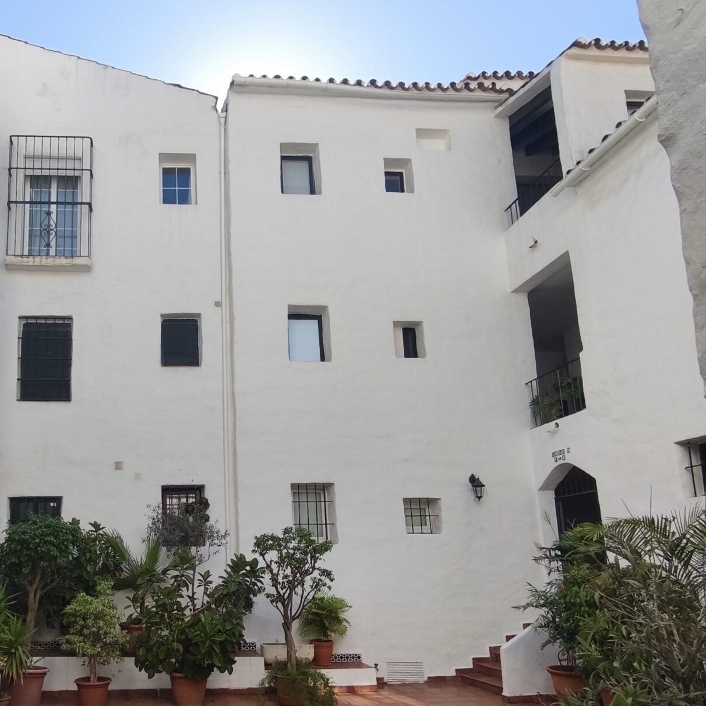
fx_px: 646
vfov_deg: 56.5
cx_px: 164
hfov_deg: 54.2
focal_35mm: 28
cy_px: 451
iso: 50
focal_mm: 1.91
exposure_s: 1/768
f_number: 2.2
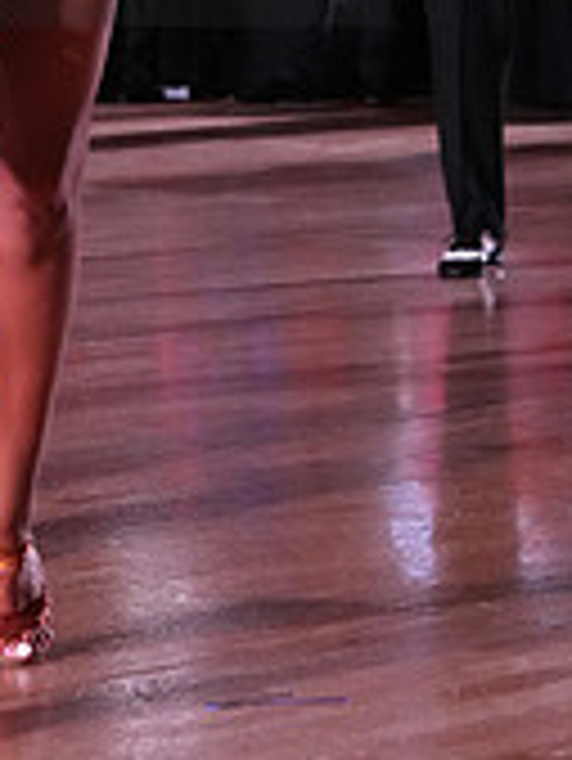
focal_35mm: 224
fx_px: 4929
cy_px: -121
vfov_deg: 8.7
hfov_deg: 6.6
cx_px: -227
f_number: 5.6
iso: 5000
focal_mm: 68
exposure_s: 1/320
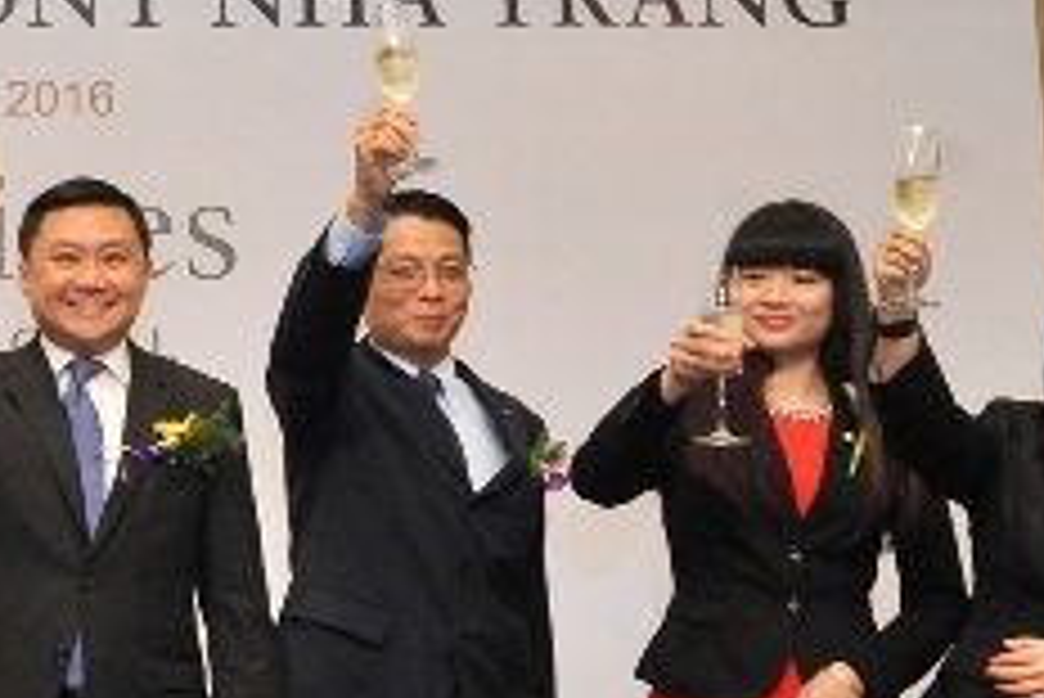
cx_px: -486
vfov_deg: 13.7
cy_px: 430
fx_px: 2902
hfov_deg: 18.3
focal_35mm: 100
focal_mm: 26
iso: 1250
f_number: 5.6
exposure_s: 1/80
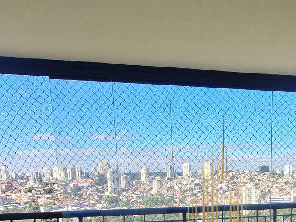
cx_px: 217
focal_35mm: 27
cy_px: 207
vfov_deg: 45.6
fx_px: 231
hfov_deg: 62.1
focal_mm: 1.74
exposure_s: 1/781
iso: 40
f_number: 2.2
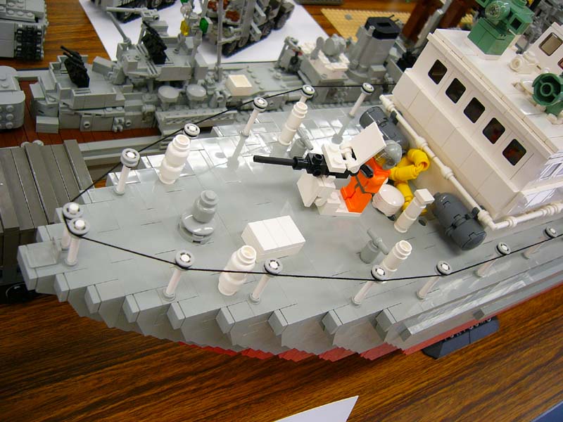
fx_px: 569
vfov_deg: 40.7
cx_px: 282
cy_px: 211
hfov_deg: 52.6
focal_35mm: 35
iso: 100
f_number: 2.8
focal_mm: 5.8
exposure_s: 1/60
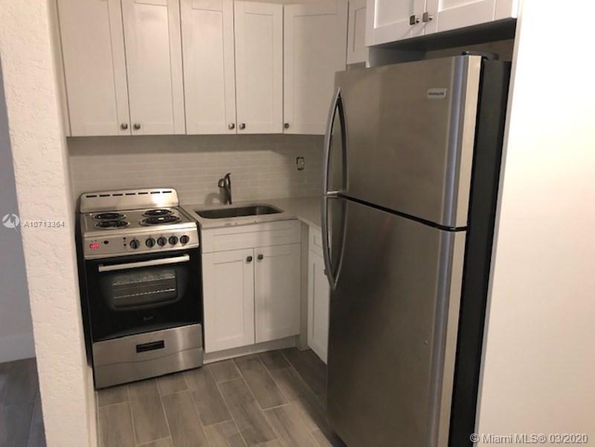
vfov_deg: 49.7
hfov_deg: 63.4
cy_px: 224
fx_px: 481
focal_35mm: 28
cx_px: 298
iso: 80
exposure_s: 1/15
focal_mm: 4
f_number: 1.8
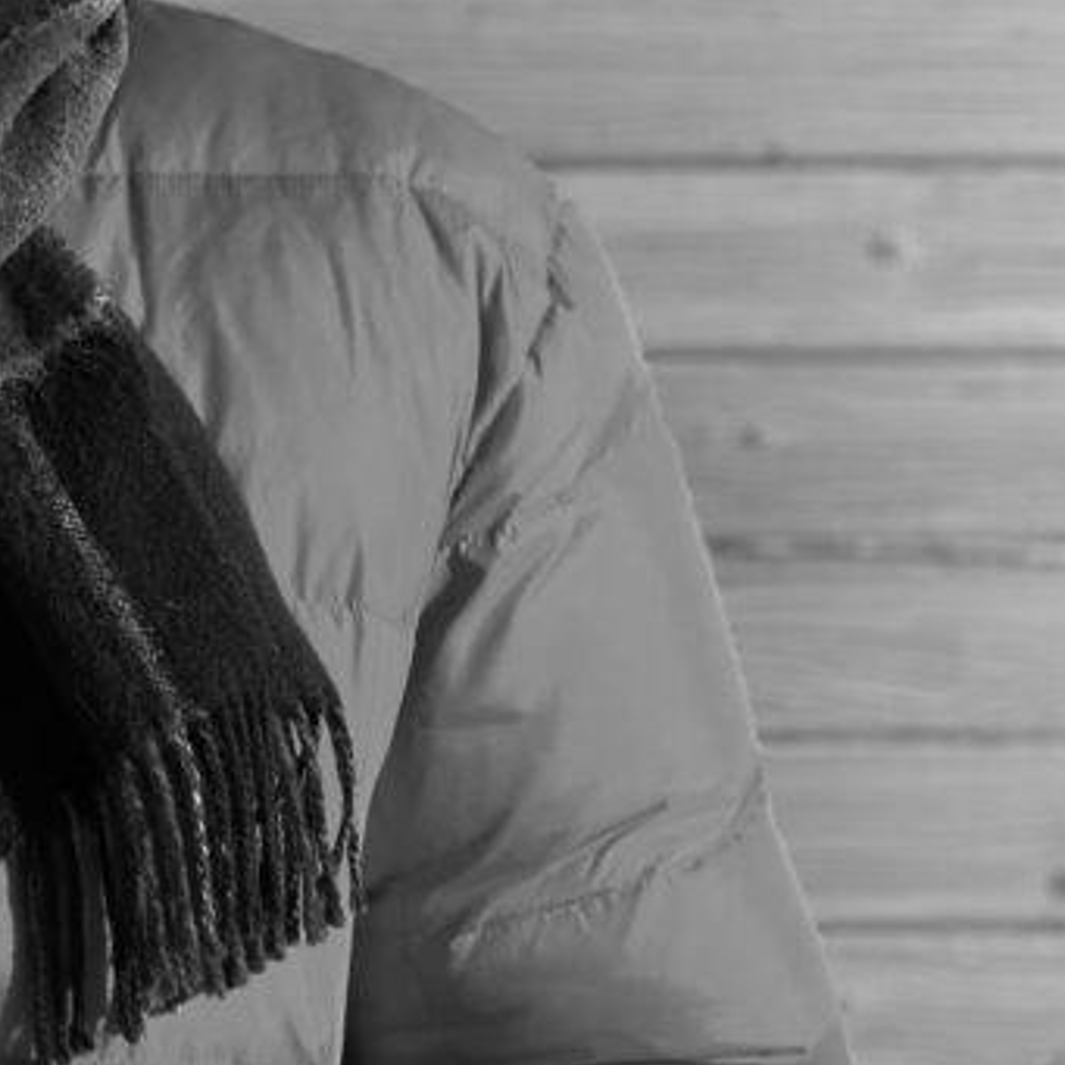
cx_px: -203
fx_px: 4803
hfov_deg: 12.4
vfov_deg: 12.5
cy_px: -28
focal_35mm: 138
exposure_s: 1/1597
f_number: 2
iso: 20
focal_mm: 6
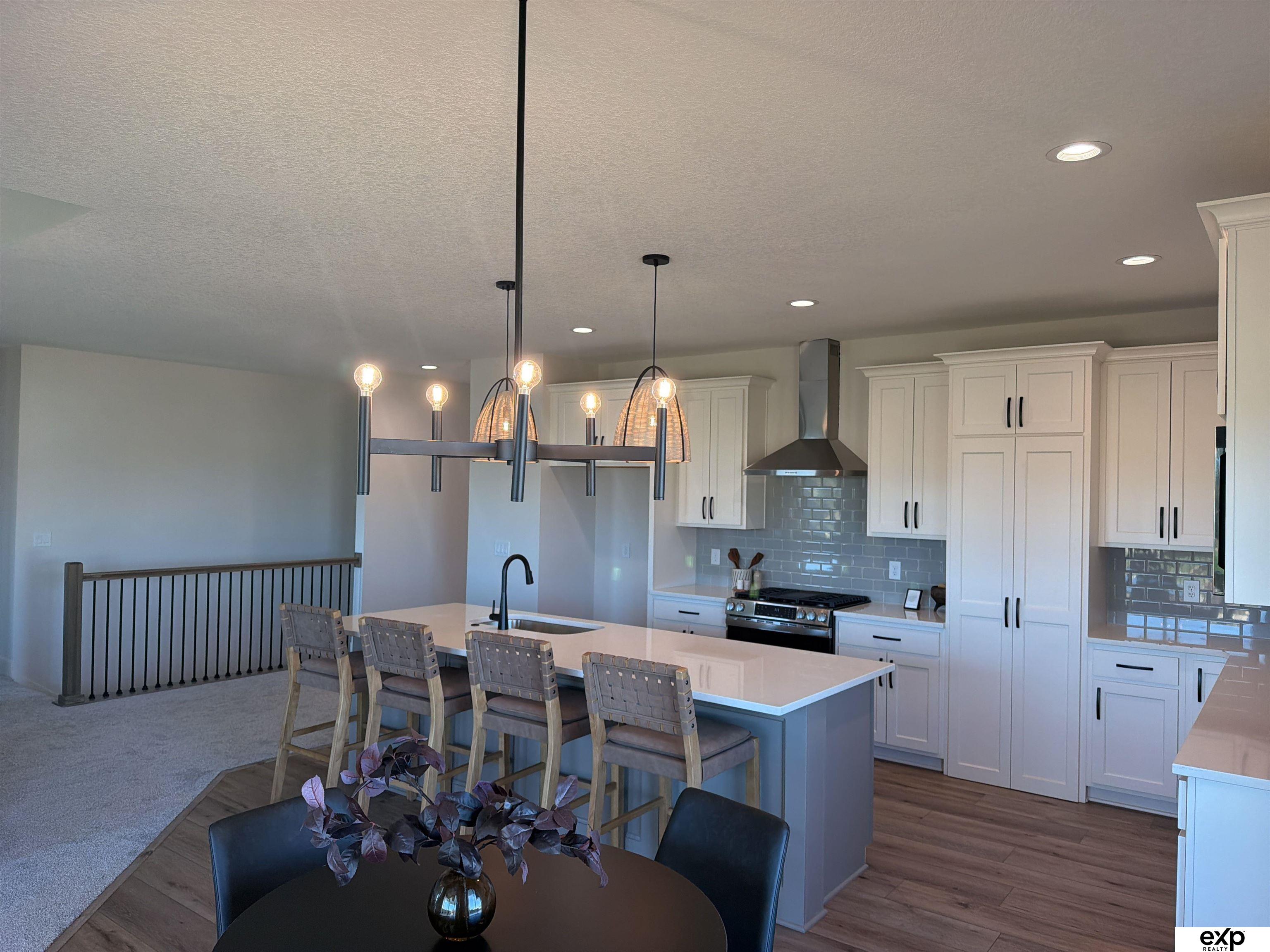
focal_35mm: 24
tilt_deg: +0.2
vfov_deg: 56.8
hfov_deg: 71.6
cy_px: 476
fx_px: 881
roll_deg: -0.7
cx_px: 635
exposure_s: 1/231
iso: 200
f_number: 1.78
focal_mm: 6.76
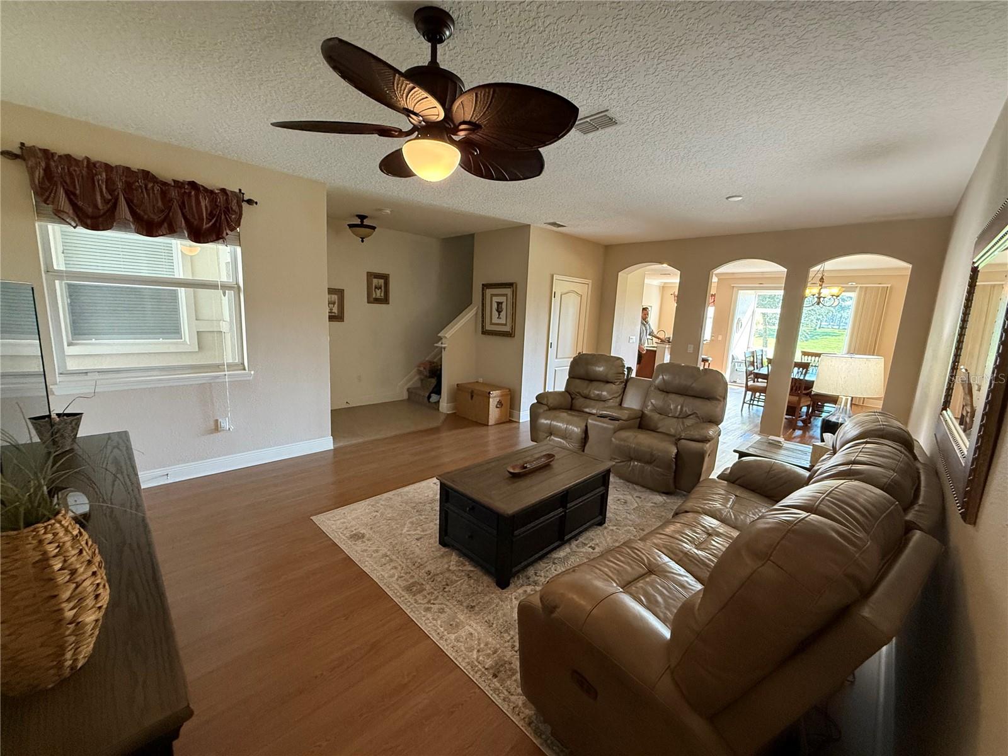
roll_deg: -2.4
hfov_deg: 102.1
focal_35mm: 14
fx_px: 408
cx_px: 504
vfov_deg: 85.7
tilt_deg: -9.5
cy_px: 378
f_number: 2.2
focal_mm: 2.22
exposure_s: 1/60
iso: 500
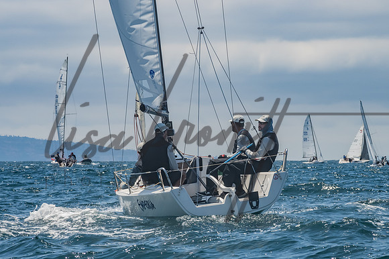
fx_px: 2590
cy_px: 130
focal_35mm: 240
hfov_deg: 8.6
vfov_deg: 5.7
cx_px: 194
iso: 640
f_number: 14
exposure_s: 1/1000
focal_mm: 155
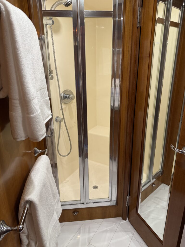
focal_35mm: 24
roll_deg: +0.1
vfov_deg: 71.6
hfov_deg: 56.8
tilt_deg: -19.3
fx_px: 171
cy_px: 124
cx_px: 92
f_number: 1.78
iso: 160
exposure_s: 1/78
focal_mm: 6.76
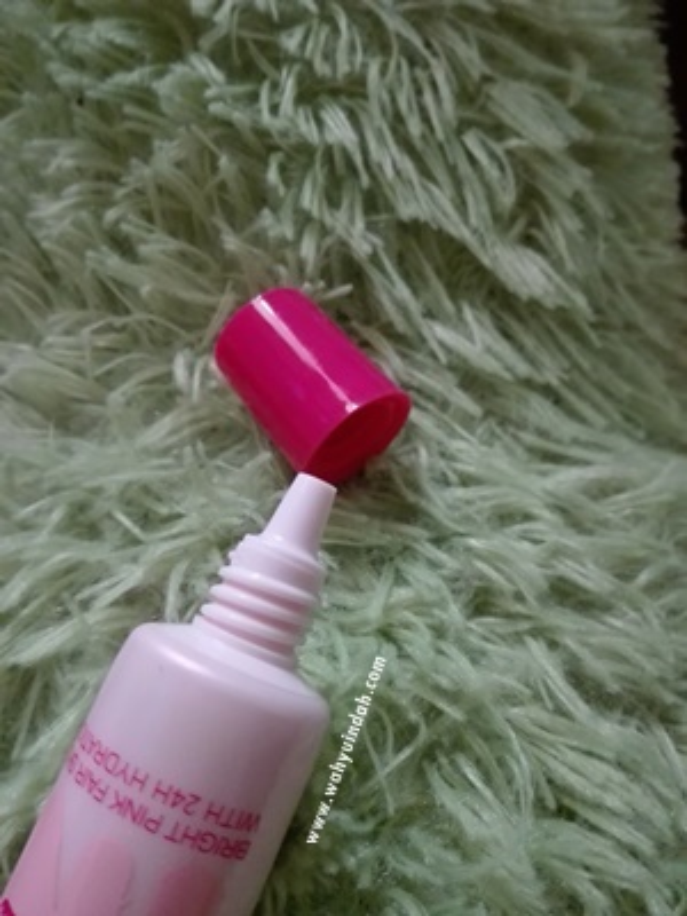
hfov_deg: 51.4
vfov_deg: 65.3
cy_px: 458
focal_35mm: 27
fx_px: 714
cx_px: 344
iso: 1290
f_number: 2
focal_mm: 3.79
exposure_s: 1/25
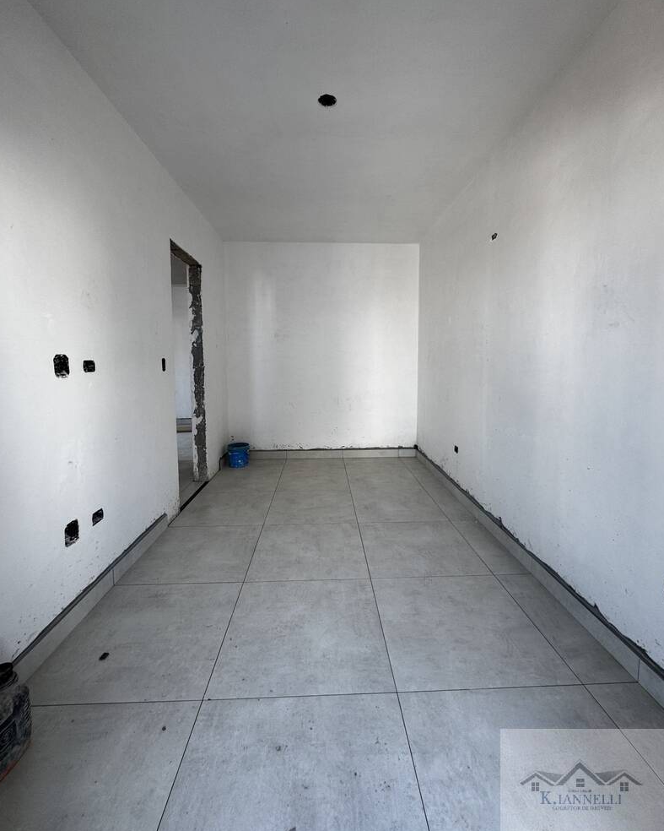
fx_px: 369
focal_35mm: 15
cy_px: 392
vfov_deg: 96.7
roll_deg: +0.5
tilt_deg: -5.1
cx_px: 335
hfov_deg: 84.0
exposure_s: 1/99
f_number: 2.2
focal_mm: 2.22
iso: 64
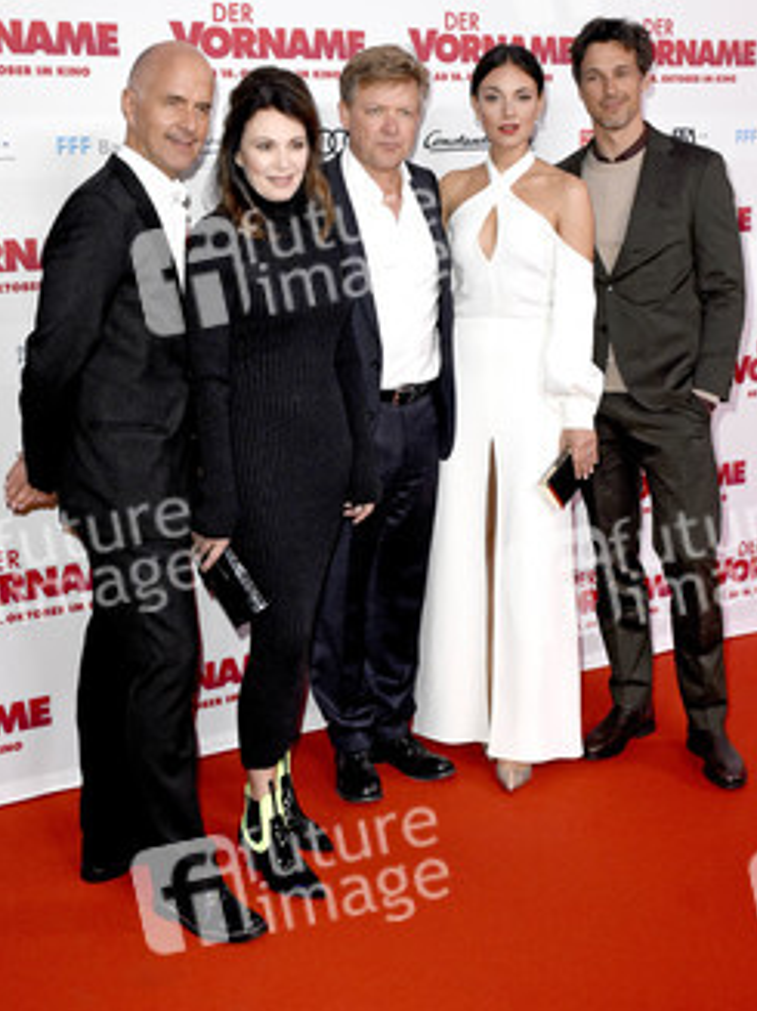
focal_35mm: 48
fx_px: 1388
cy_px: 417
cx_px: 380
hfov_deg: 30.5
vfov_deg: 39.9
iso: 3200
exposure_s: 1/160
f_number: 6.3
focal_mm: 27
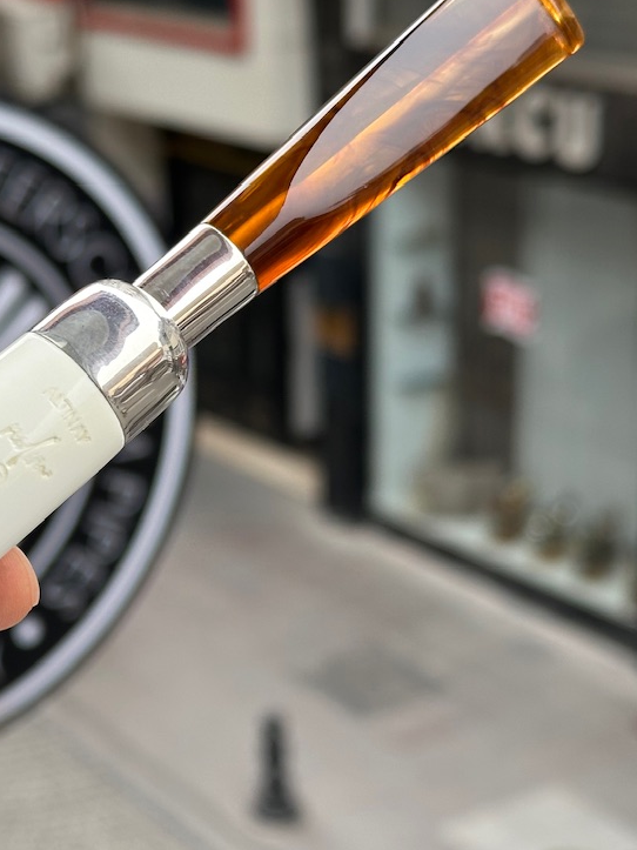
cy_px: 420
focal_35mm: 85
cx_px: 82
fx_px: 2086
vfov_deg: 23.0
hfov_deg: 17.1
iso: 64
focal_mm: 6.86
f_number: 1.78
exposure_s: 1/685
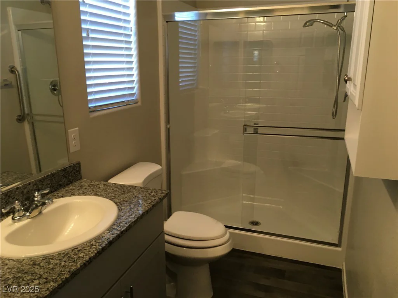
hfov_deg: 61.7
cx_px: 199
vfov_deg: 48.2
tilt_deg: -13.5
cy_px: 149
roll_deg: -0.9
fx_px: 333
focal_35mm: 29
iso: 40
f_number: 2.2
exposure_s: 1/30
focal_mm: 4.15
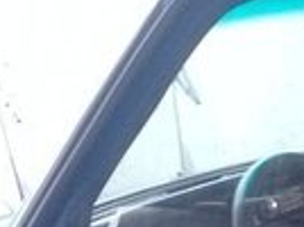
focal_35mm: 153
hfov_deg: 12.9
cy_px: 503
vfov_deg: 8.9
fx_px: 1341
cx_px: 123
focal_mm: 3.3
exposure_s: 1/33
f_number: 2.2
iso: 64
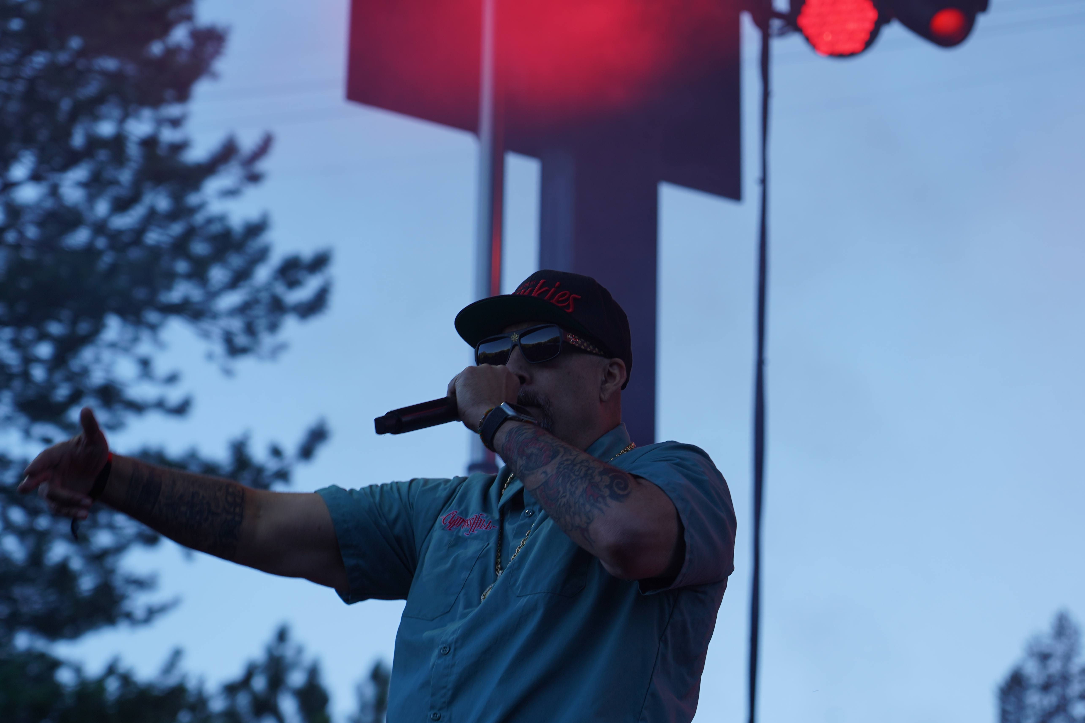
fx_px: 3707
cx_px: 554
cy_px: 386
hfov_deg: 16.7
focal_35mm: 123
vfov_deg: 11.1
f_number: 5
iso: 100
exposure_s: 1/200
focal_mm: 105
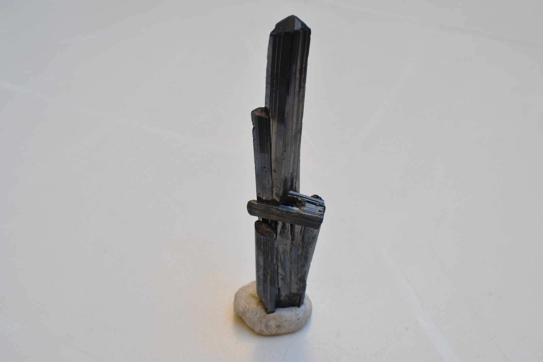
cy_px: 181
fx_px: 520
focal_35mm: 34
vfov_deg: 38.4
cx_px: 272
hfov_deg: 55.1
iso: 640
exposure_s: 1/40
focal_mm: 23
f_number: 10
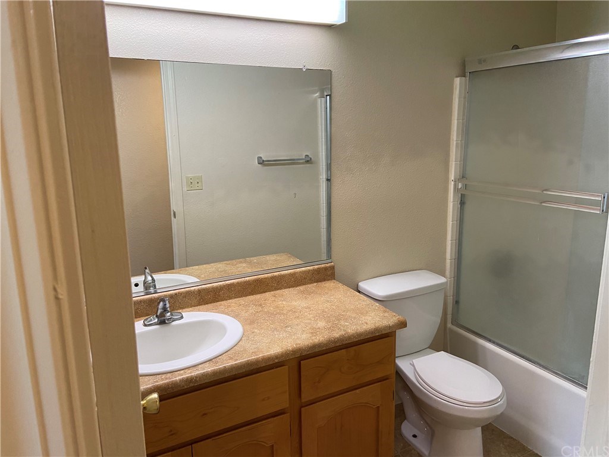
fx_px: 457
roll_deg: +0.8
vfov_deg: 53.1
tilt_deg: -11.9
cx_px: 304
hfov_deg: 67.3
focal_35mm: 26
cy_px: 228
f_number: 1.8
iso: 160
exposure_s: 1/60
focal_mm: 4.25
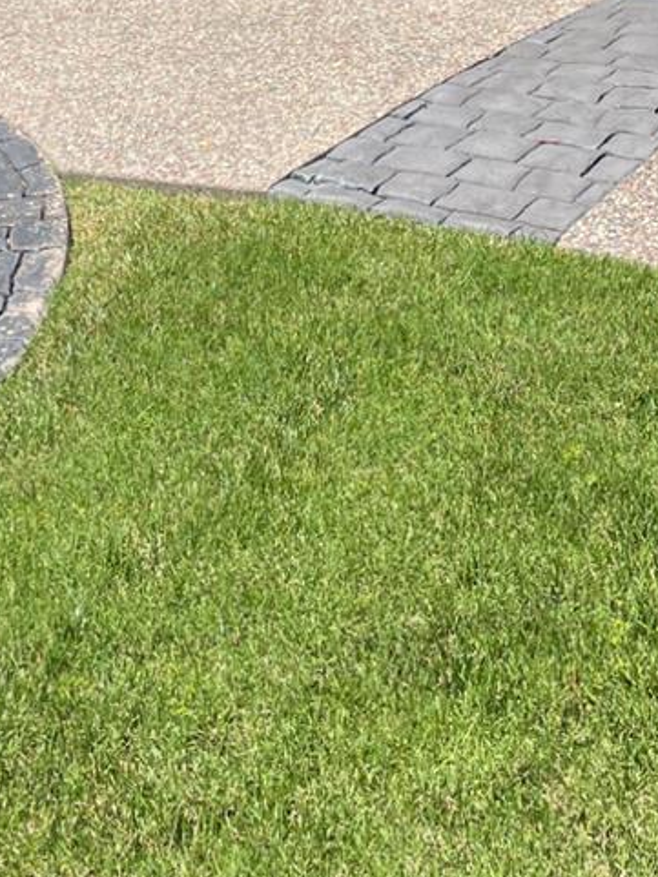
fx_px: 2052
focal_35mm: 81
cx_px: 303
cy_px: -456
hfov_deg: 18.2
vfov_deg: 20.5
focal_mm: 4.2
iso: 32
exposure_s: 1/1916
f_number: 1.6
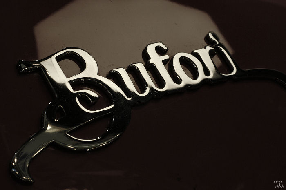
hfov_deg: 27.0
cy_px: 95
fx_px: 595
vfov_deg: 18.1
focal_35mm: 75
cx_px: 143
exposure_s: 1/30
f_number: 13
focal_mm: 50
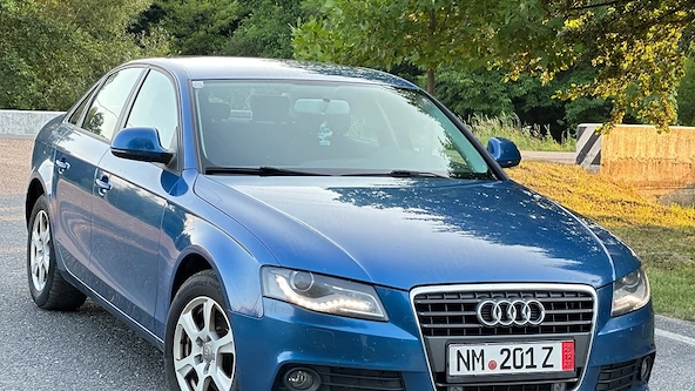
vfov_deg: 14.2
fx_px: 1566
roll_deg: -1.4
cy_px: 245
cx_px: 351
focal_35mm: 85
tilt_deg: -4.1
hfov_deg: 25.0
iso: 125
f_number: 2.8
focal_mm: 9
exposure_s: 1/99
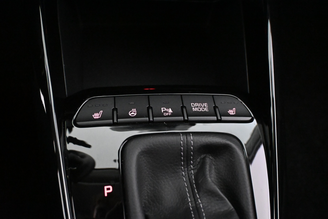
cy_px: 110
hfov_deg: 56.1
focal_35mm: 34
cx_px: 164
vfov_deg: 39.1
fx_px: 307
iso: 12800
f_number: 4
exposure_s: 1/50
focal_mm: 22.5
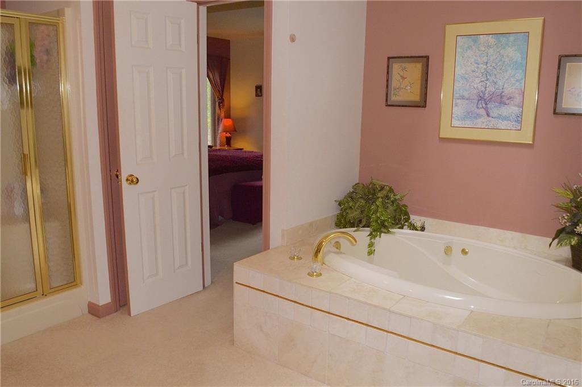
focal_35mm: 27
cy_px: 194
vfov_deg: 47.8
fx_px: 436
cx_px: 291
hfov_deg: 67.4
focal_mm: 18
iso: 1600
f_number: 10
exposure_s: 1/50
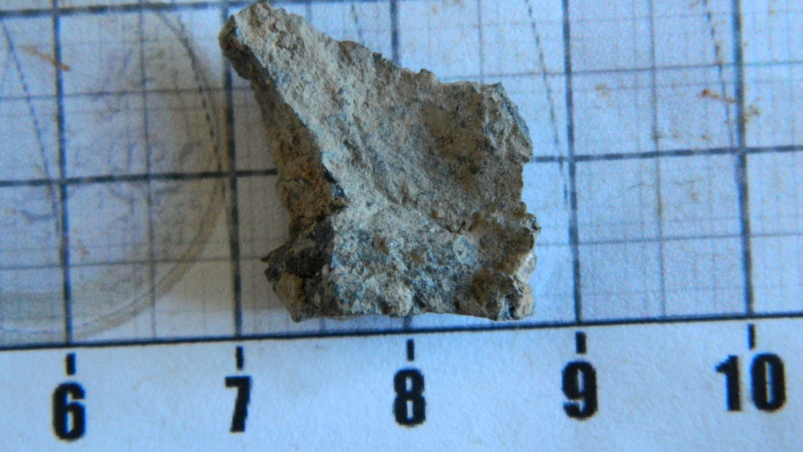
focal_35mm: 113
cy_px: 191
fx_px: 2406
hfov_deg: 18.9
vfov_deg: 10.7
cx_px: 402
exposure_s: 1/40
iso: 400
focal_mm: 18.6
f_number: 4.5
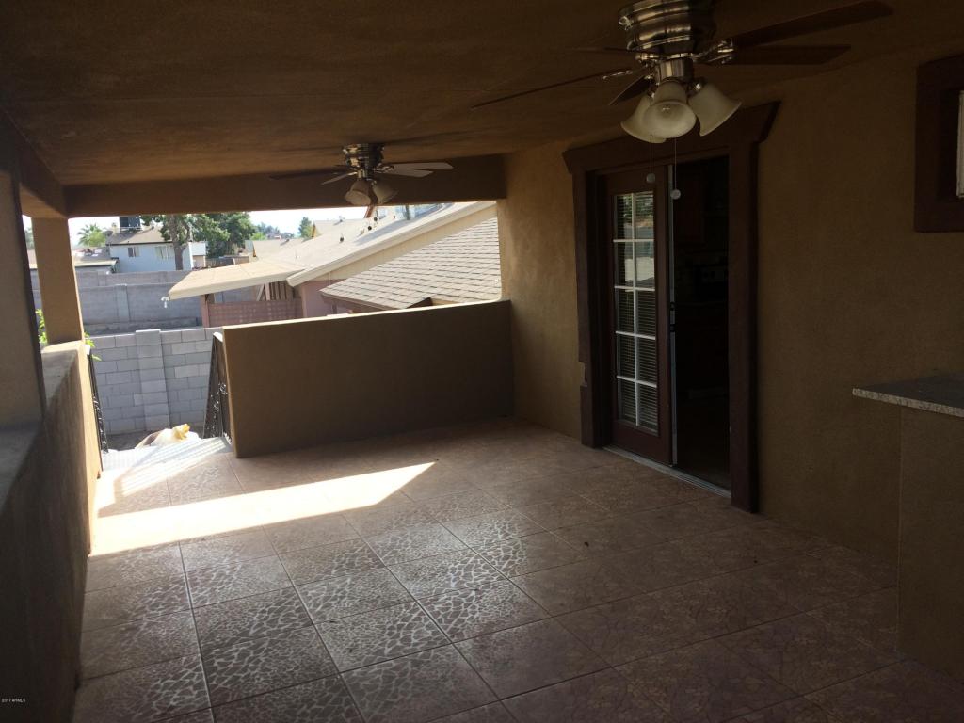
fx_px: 808
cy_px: 362
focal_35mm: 29
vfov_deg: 48.2
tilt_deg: -11.1
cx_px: 482
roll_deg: +1.3
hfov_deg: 61.7
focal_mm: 4.15
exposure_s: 1/488
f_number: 2.2
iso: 32
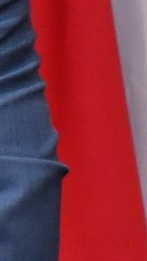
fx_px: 6306
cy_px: 6
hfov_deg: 1.3
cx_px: -357
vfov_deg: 2.4
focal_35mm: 910
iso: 1250
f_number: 5.6
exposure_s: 1/100
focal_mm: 60
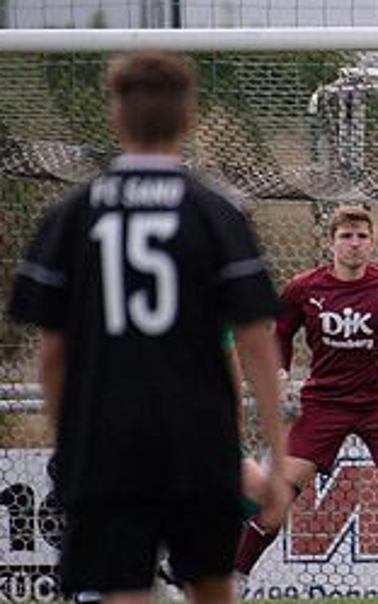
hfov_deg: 0.8
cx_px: 962
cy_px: 288
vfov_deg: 1.3
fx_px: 26047
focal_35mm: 1583
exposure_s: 1/1600
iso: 1100
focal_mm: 480
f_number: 5.6
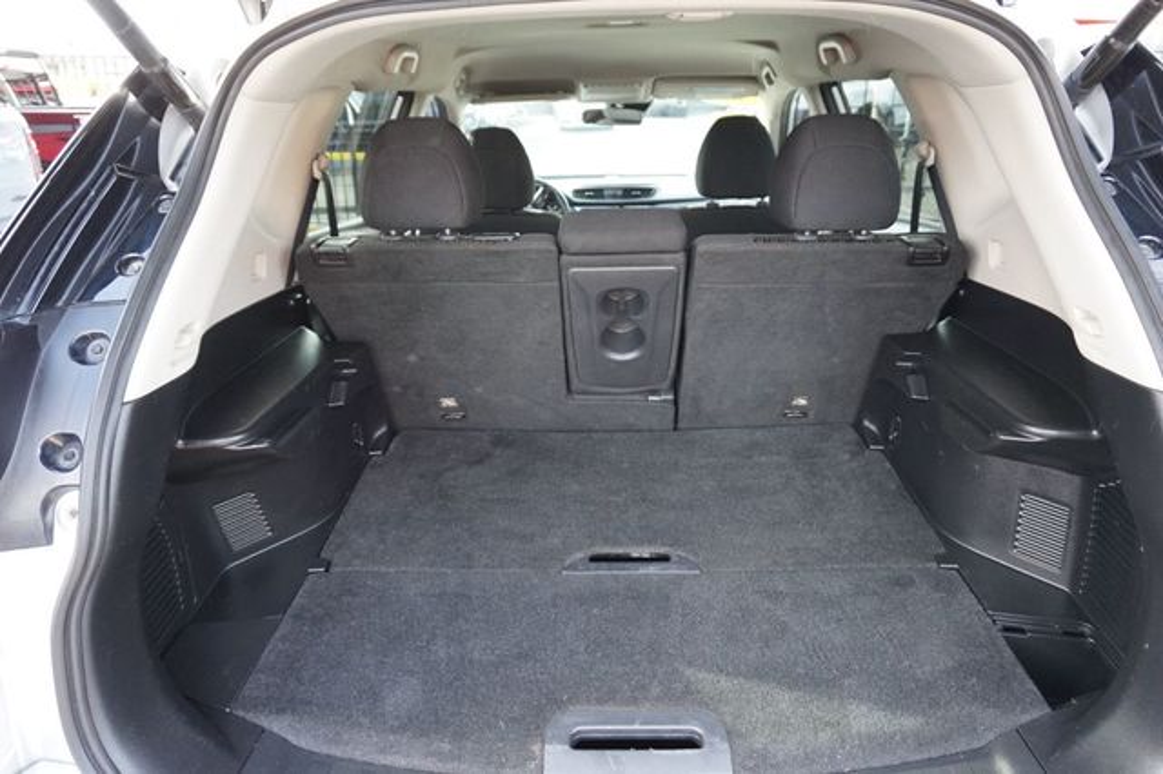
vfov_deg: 53.1
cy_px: 387
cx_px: 582
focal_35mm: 24
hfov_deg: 73.8
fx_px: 775
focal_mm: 16
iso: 1000
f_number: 4
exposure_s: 1/160
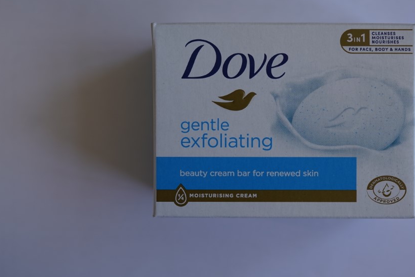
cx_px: 287
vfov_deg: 27.5
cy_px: 118
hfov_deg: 39.7
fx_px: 565
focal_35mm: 49
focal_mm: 35
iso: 250
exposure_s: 1/250
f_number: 3.5
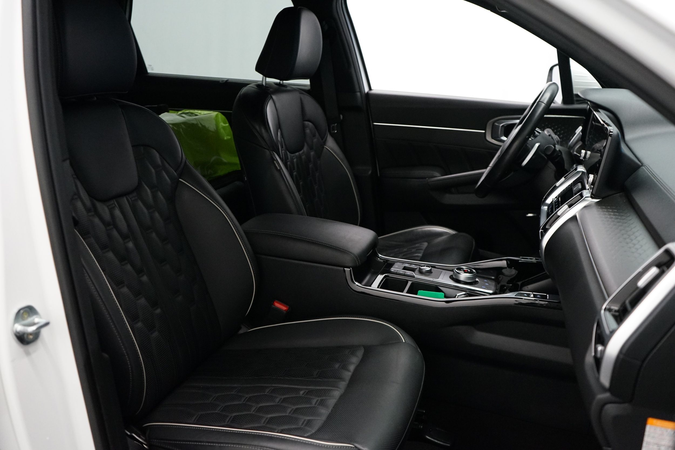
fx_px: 562
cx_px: 338
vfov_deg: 43.6
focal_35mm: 30
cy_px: 225
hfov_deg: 61.9
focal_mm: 30
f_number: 3.5
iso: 4000
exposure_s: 1/160
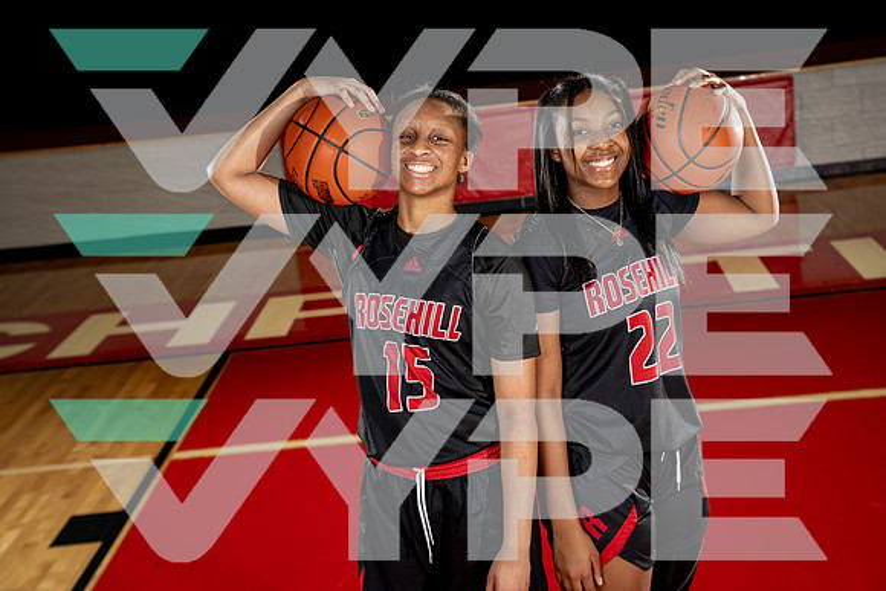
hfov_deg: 33.4
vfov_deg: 22.6
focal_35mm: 60
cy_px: 296
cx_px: 443
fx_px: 1477
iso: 400
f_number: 4.5
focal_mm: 60
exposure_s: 1/250
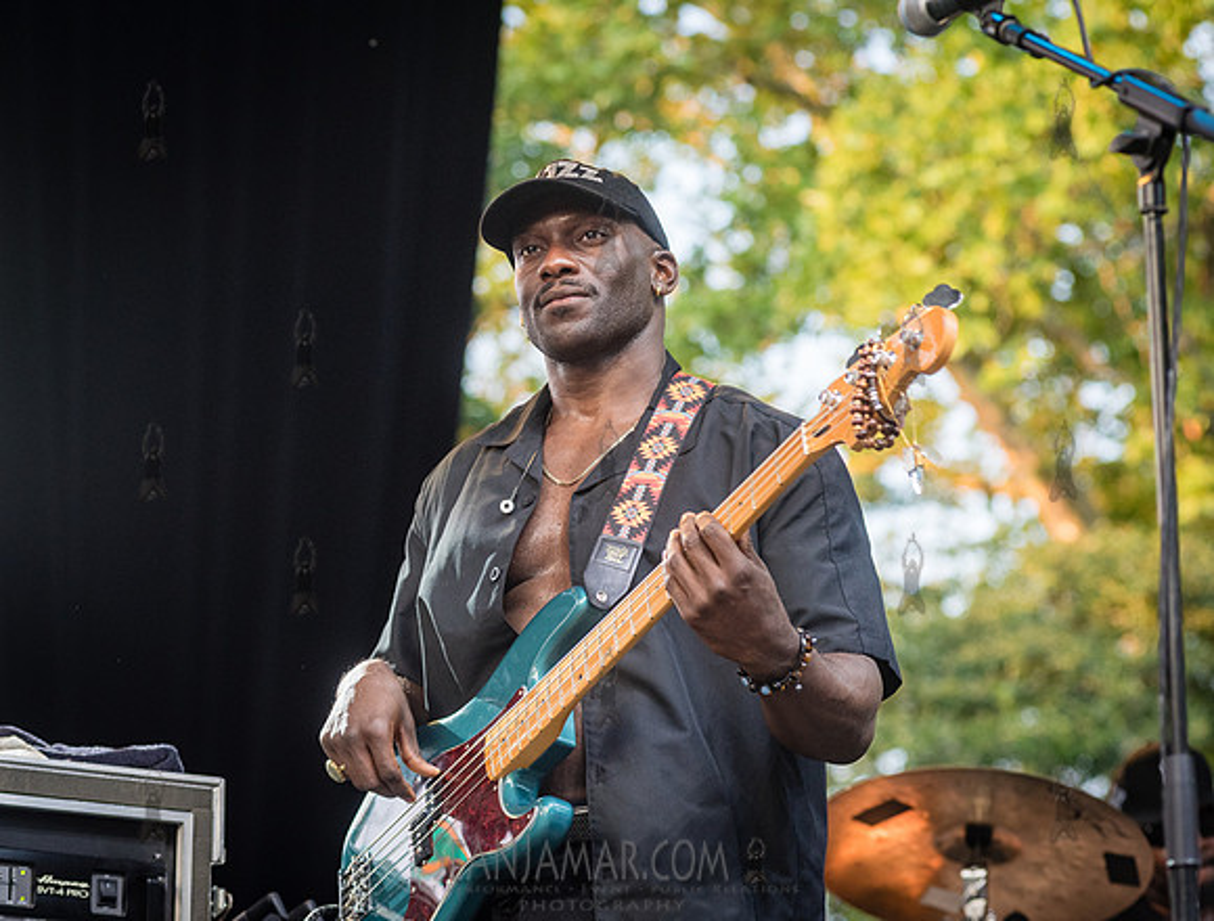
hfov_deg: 14.4
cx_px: 476
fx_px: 4812
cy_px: 428
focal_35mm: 137
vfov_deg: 10.9
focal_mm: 112
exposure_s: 1/200
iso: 1000
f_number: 4.5
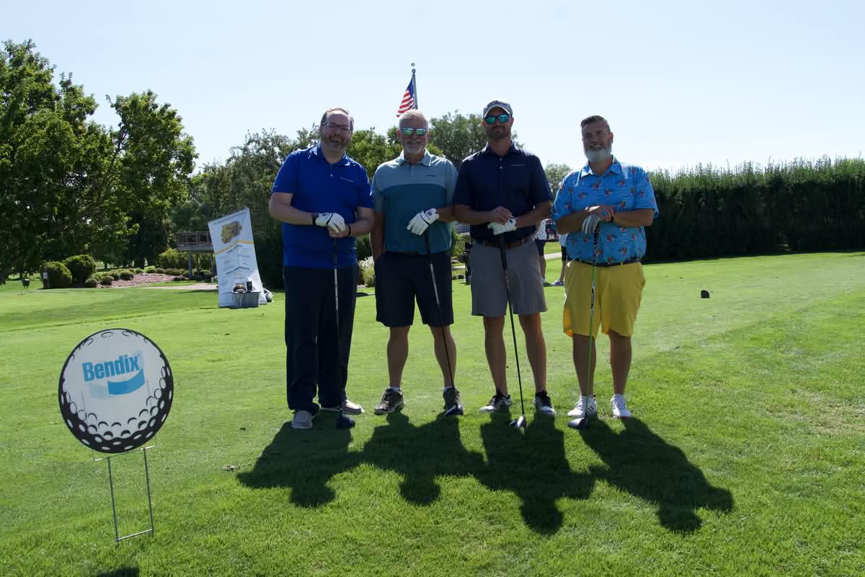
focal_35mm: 38
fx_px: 901
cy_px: 288
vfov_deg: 35.5
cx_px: 432
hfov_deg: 51.3
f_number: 8
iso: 1250
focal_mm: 25
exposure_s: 1/2000
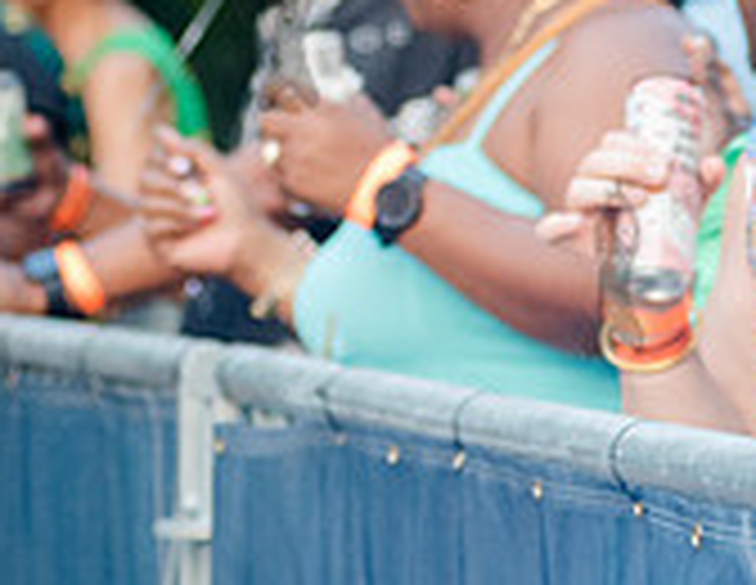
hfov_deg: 5.0
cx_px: 1430
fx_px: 8549
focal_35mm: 387
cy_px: -43
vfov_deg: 3.9
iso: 2000
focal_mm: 86
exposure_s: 1/200
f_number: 3.5
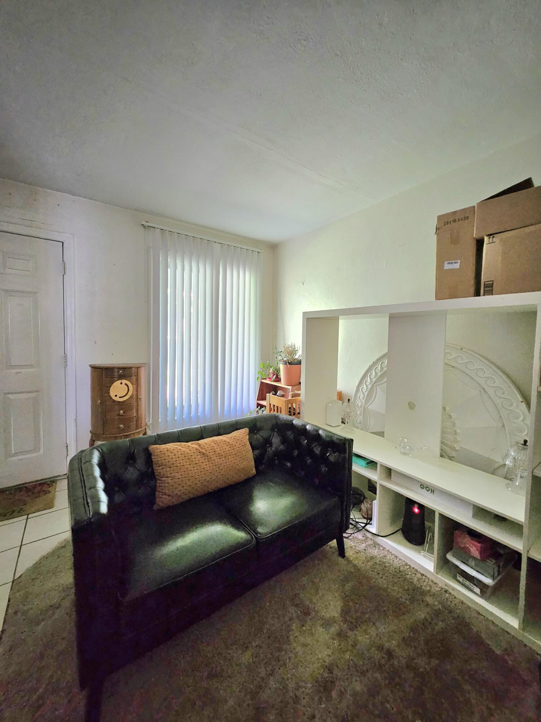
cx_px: 270
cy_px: 361
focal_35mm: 13
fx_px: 271
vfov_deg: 106.2
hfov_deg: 89.9
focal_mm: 1.74
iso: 400
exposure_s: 1/30
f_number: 2.2
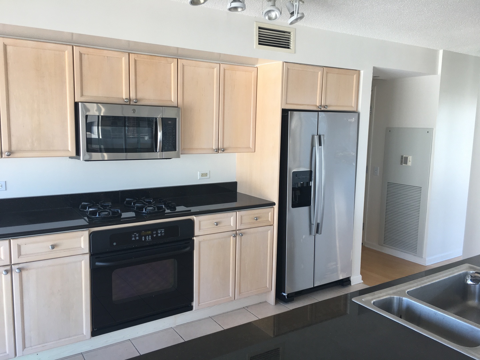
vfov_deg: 48.2
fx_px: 402
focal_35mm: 29
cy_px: 180
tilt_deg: -5.4
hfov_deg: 61.7
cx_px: 240
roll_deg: -2.4
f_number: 2.2
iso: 32
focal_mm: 4.15
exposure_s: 1/60
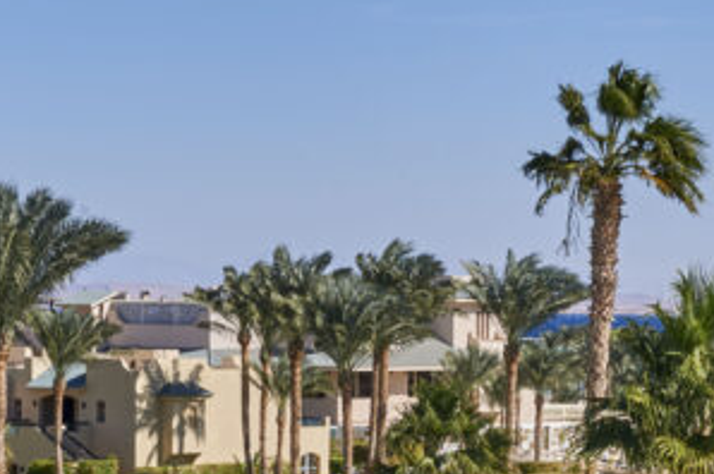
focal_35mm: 172
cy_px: 308
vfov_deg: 8.0
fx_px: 3408
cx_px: 949
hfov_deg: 11.6
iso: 100
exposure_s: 1/100
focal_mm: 50
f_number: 16
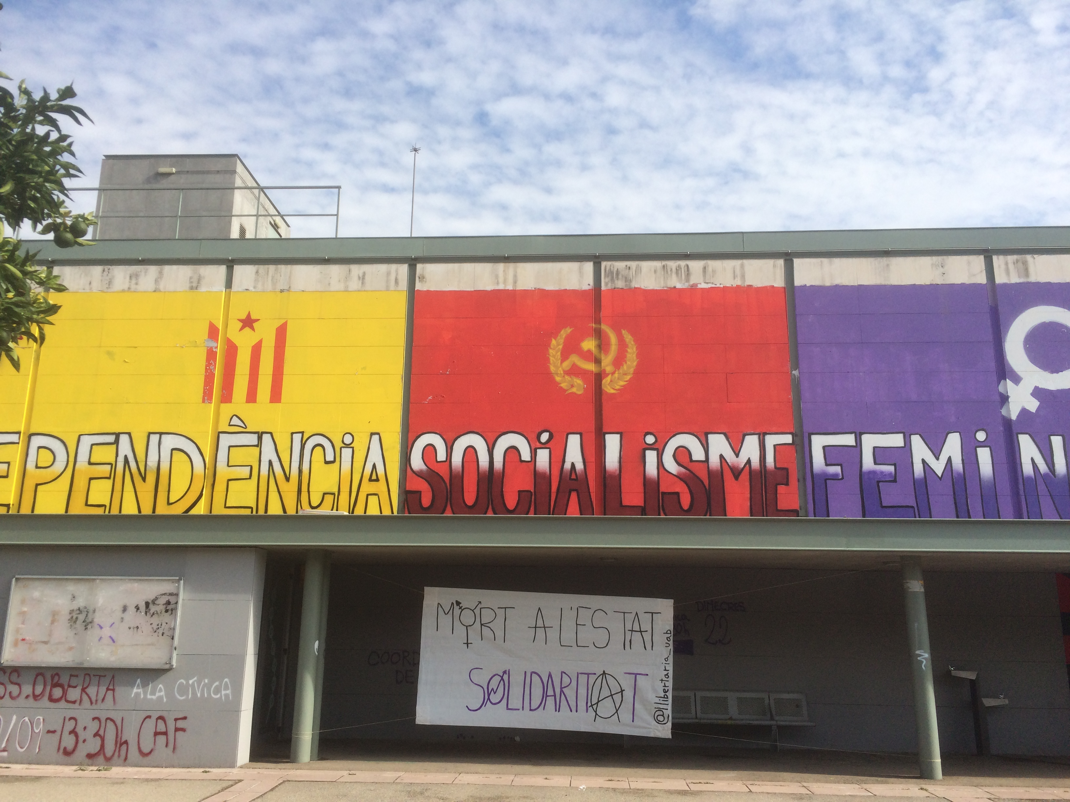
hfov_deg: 61.7
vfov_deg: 48.2
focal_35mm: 29
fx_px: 896
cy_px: 401
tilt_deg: +12.7
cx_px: 535
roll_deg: -1.3
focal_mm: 4.15
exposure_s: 1/1866
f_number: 2.2
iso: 32
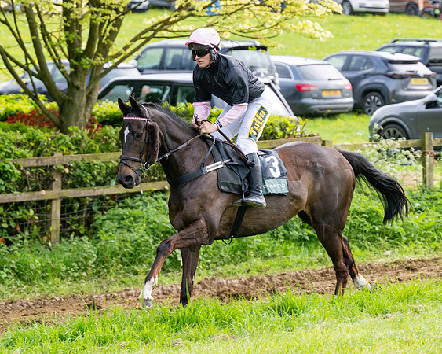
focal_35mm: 200
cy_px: 172
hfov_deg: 9.7
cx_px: 246
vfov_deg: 7.7
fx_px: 2615
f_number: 4
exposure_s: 1/1000
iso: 400
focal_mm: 120
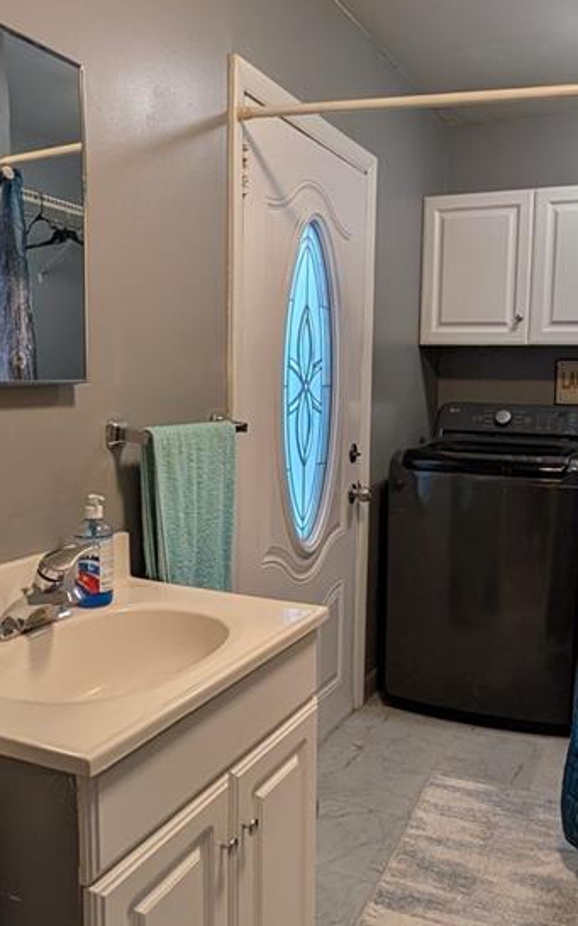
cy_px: 466
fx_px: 706
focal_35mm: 28
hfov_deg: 44.2
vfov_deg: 66.5
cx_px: 355
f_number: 1.7
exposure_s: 1/120
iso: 55
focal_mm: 2.02
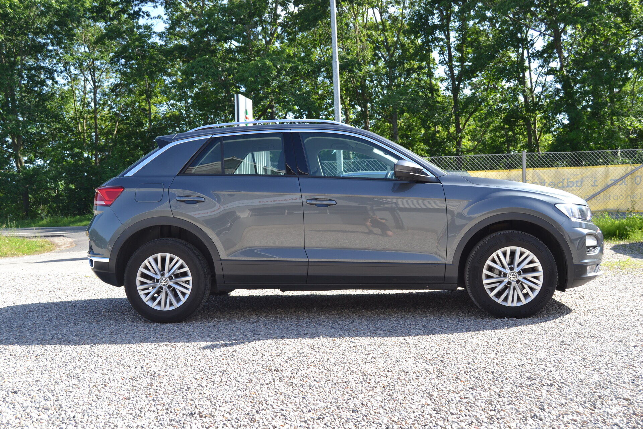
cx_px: 322
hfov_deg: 55.1
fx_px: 616
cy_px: 214
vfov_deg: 38.4
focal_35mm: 34
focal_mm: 23
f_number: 5.6
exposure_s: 1/160
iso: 100
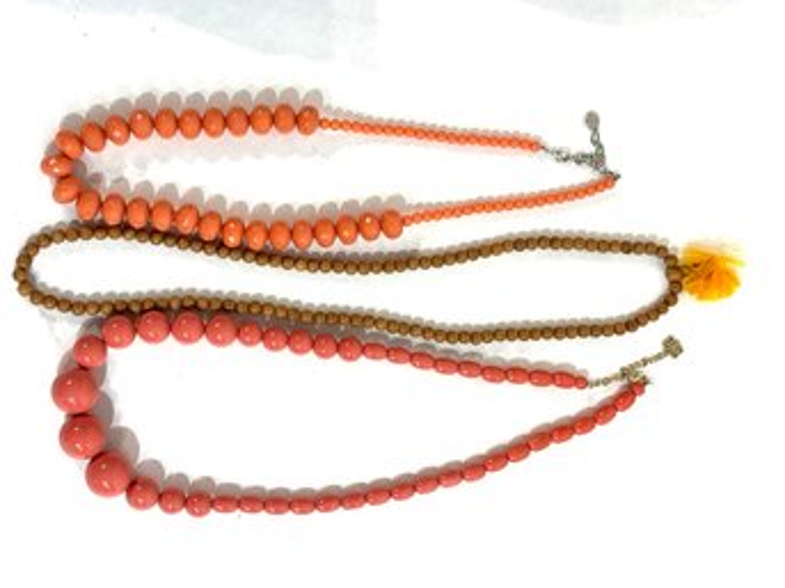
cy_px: 294
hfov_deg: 36.8
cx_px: 392
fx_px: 1179
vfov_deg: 28.0
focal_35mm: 52
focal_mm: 5.96
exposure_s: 1/121
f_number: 1.6
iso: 32
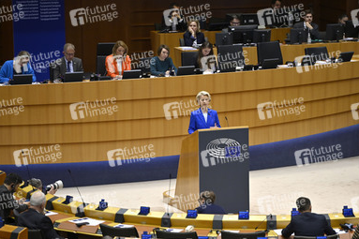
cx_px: 200
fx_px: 2053
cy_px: 132
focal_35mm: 206
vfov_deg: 6.7
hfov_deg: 10.0
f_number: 2.8
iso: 1000
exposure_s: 1/640
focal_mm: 175
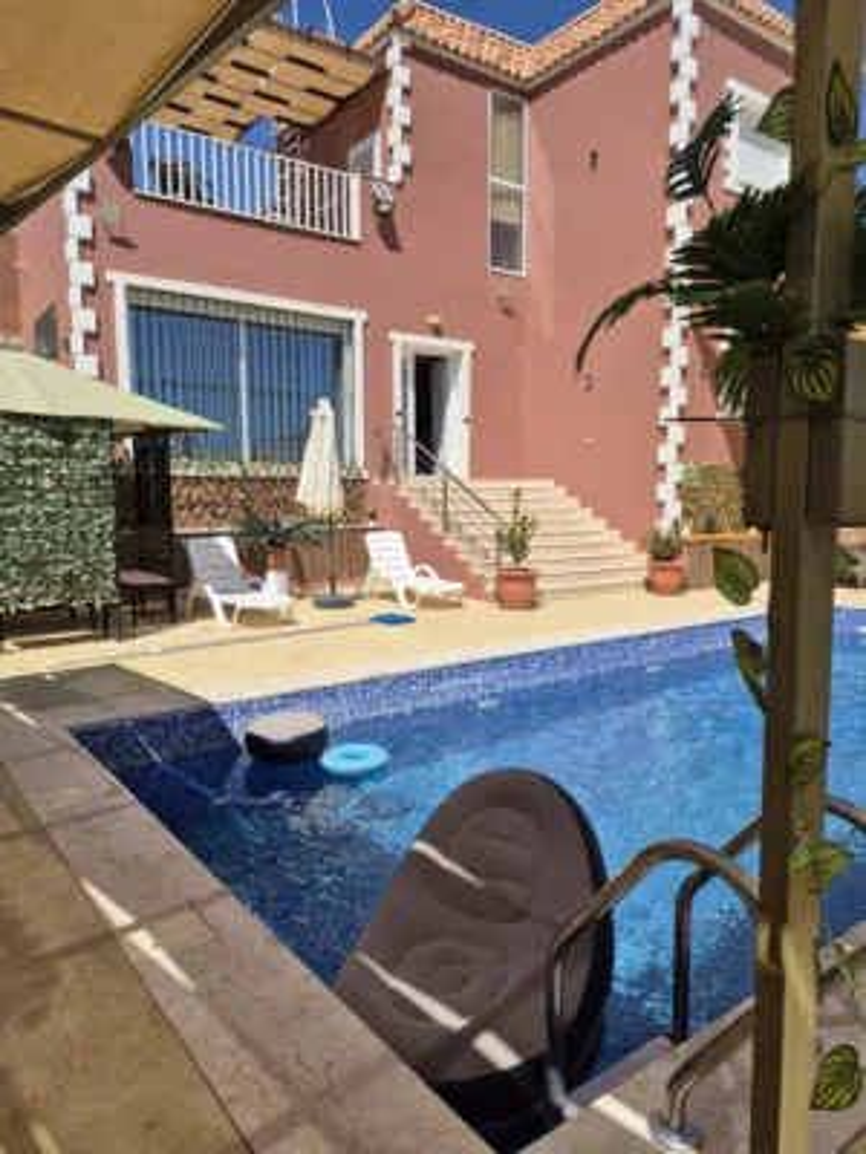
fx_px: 767
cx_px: 433
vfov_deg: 73.9
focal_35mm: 23
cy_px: 577
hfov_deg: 58.9
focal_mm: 5.4
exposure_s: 1/2640
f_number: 1.8
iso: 25
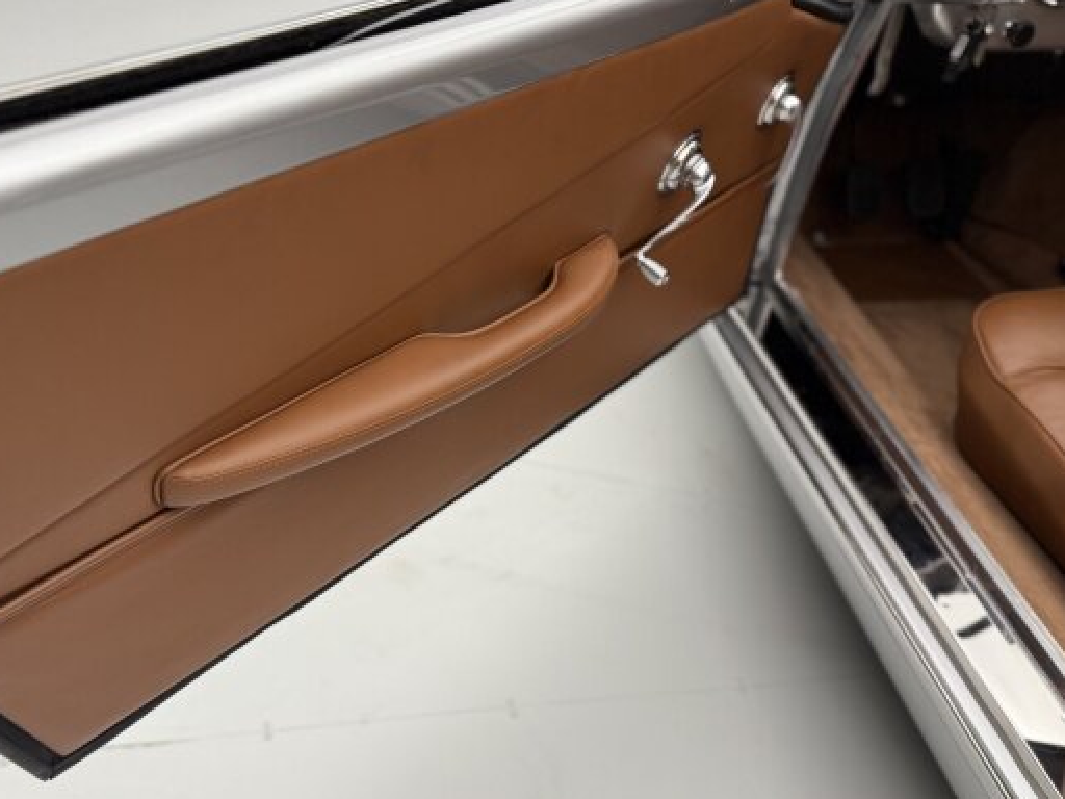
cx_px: 472
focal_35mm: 30
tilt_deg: -39.7
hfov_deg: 59.8
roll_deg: -3.7
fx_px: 923
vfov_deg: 46.8
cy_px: 424
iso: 160
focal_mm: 6.76
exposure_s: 1/99
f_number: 1.78
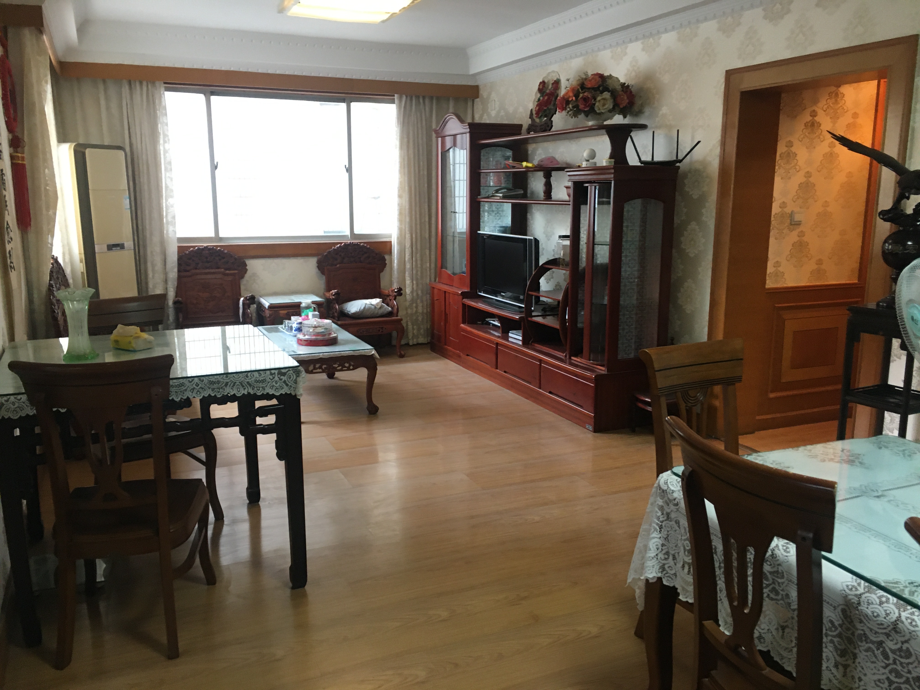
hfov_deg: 61.7
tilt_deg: -8.7
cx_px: 460
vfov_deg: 48.2
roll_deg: +1.1
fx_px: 771
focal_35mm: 29
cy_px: 345
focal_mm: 4.15
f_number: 2.2
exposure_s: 1/33
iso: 160
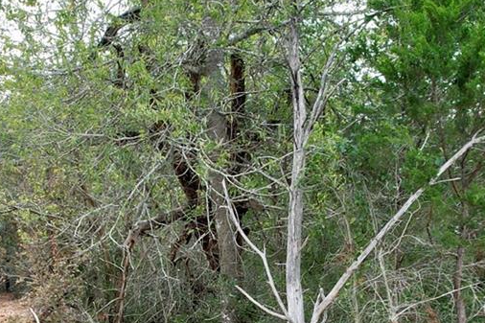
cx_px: 201
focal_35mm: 89
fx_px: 1199
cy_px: 353
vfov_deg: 15.0
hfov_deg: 22.9
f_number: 2.8
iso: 200
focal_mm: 8.38
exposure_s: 1/500
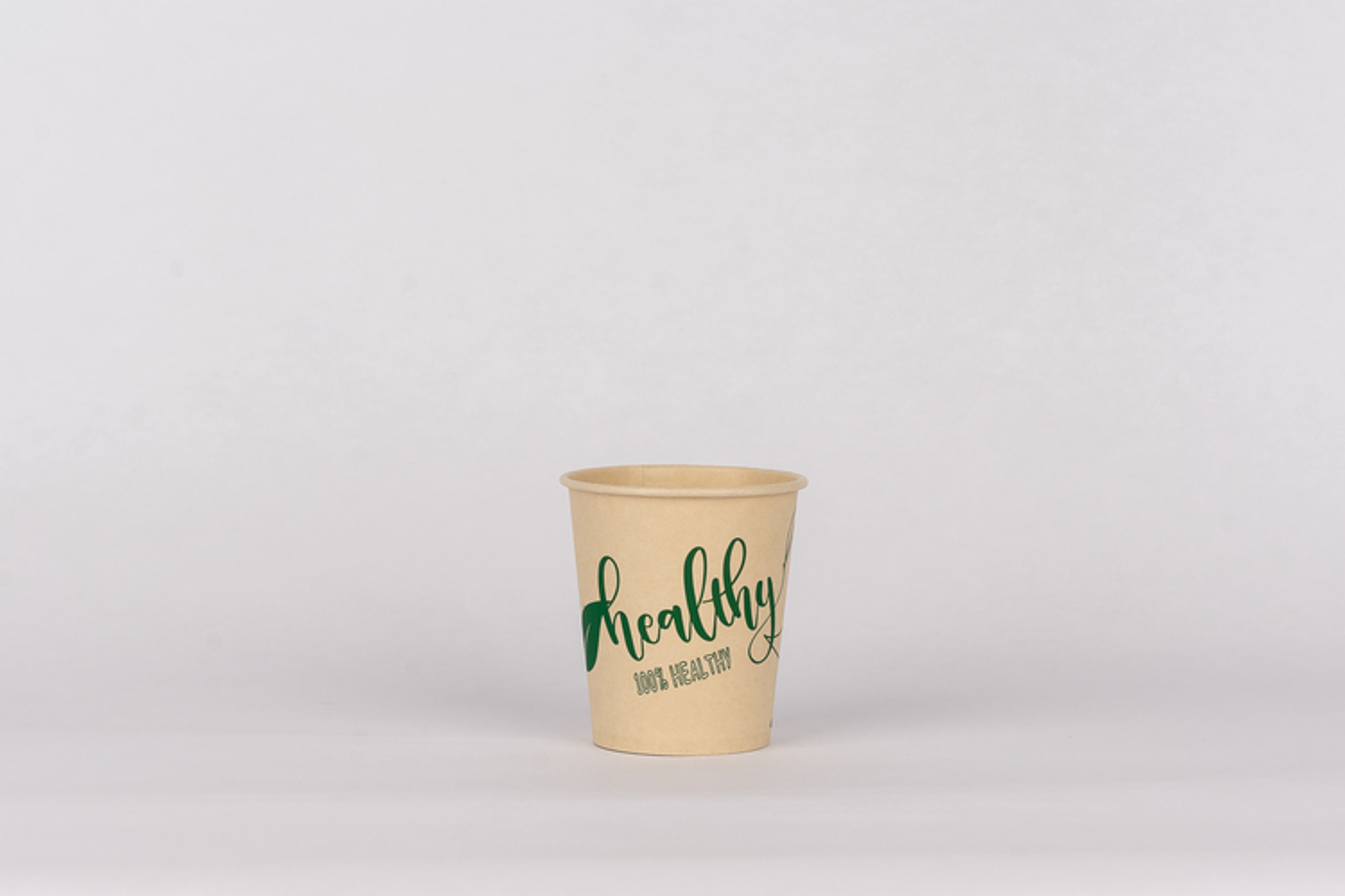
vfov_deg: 13.0
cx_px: 672
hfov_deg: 19.5
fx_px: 3923
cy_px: 448
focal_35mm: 105
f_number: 10
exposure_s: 1/100
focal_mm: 70
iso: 320
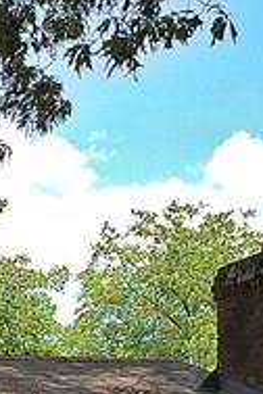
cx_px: -288
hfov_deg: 8.0
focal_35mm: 163
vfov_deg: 12.0
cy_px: 596
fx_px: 1786
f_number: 2.2
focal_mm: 4.15
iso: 32
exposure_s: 1/760
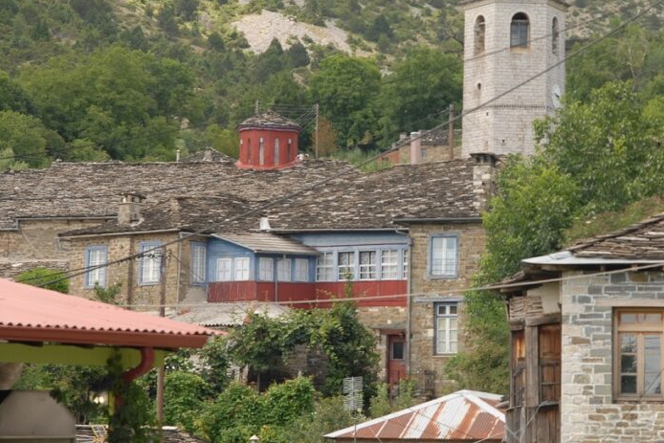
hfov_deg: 13.2
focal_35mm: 155
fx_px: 2859
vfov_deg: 8.9
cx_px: 488
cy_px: 181
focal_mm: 70
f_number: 5
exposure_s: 1/125
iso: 100
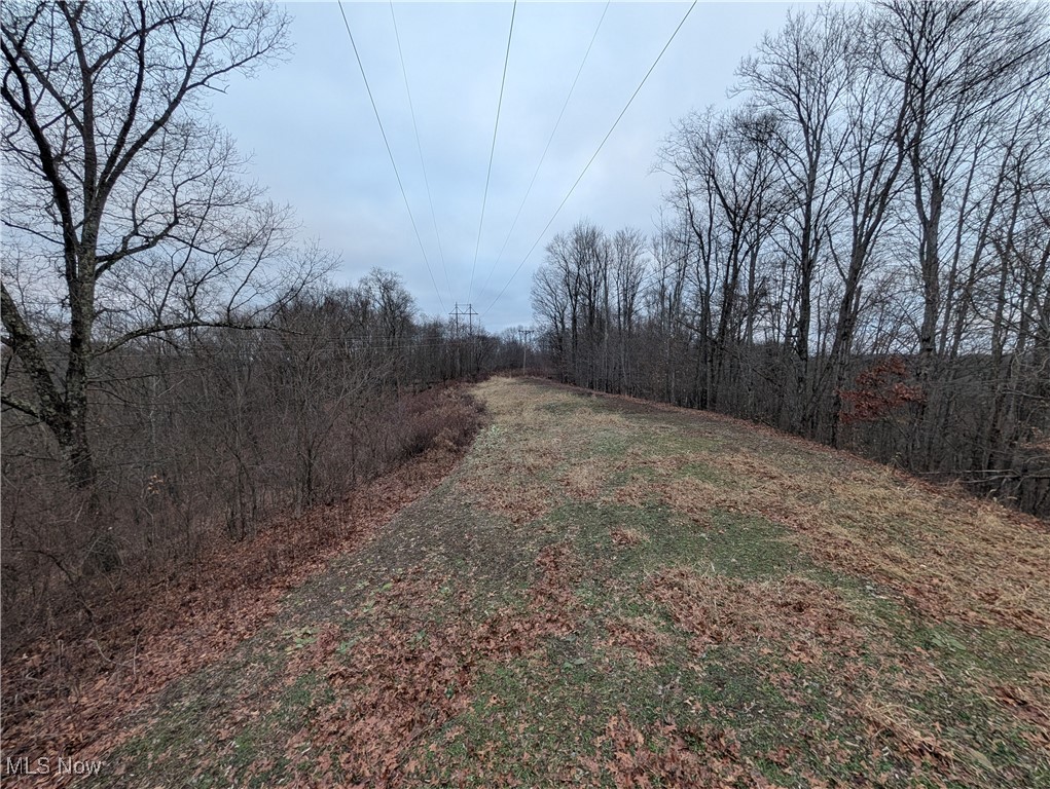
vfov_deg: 94.6
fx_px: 364
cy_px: 394
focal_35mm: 12
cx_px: 525
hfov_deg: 110.5
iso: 93
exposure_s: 1/73.4
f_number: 1.7
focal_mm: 2.02
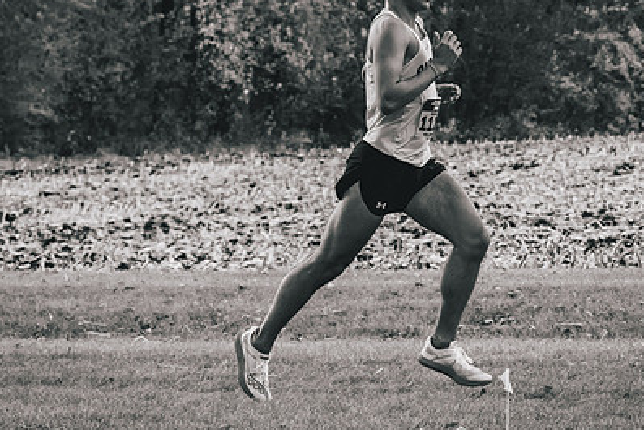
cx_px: 465
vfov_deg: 8.5
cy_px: 149
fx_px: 2881
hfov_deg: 12.7
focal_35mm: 161
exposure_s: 1/1000
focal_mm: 89
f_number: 6.3
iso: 400
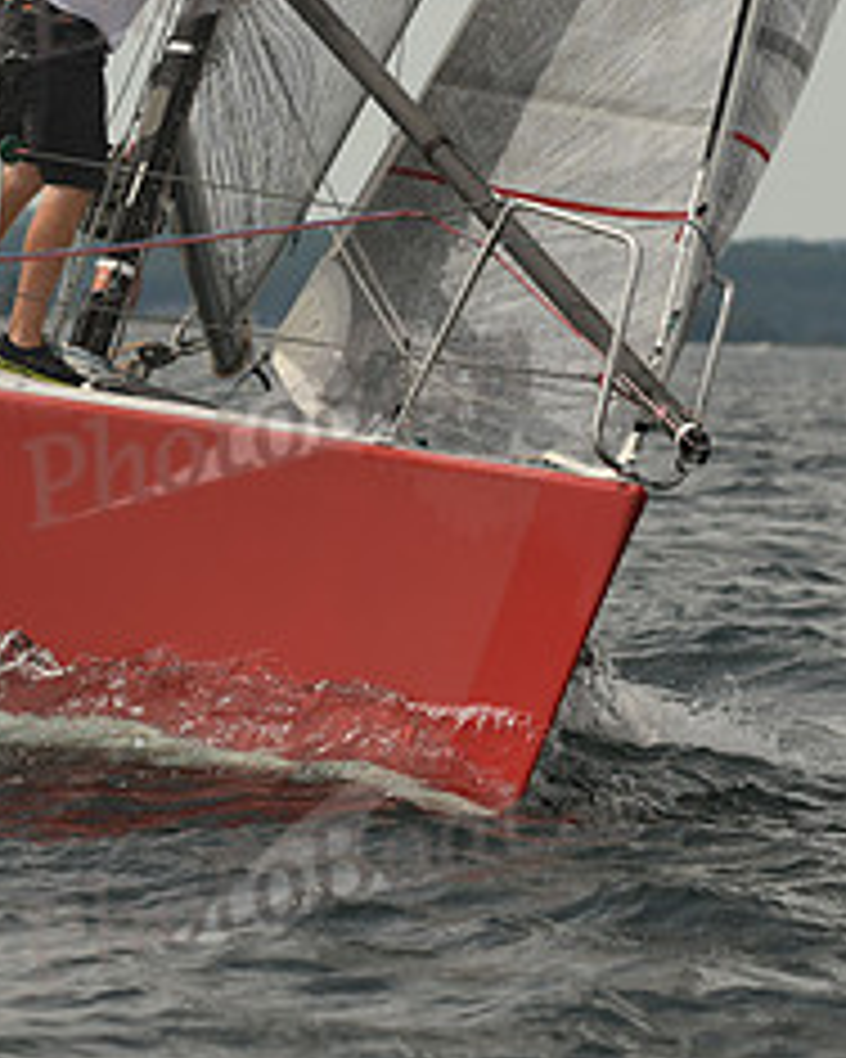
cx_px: -207
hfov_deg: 2.8
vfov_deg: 3.5
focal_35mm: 556
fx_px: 17402
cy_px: 241
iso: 250
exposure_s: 1/1000
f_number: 7.1
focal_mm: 240
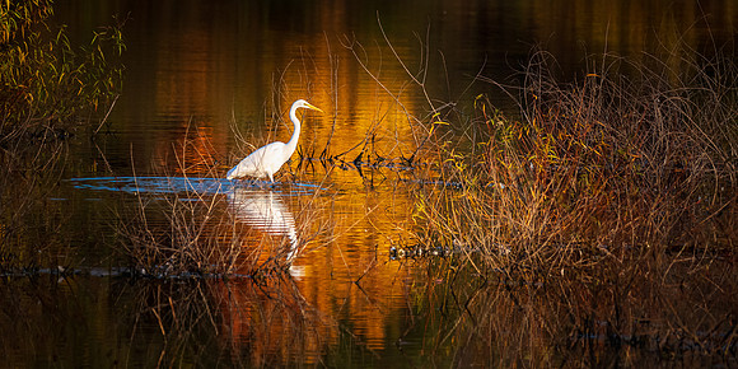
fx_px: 8747
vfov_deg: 2.4
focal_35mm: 459
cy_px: 115
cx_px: 393
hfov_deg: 4.8
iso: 640
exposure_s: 1/2000
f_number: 5.6
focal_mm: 300
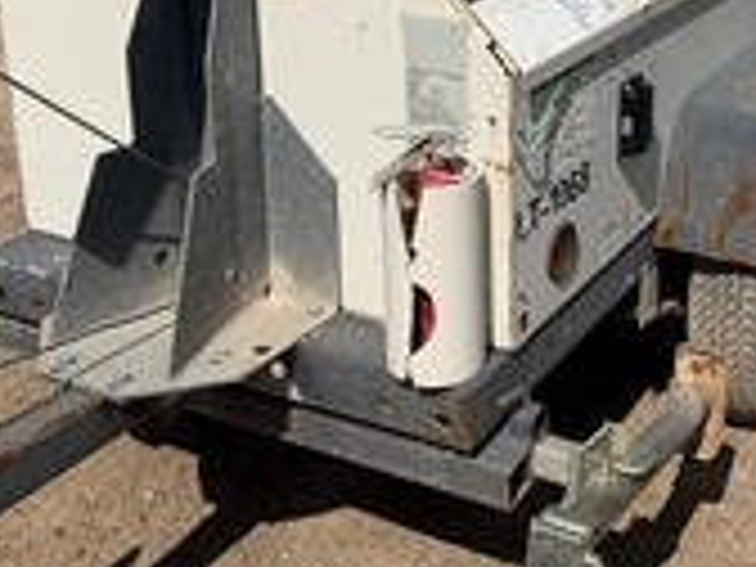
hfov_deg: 33.0
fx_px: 1245
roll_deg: +1.5
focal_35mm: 57
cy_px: 81
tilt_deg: -14.2
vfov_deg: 25.0
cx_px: 585
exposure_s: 1/10309
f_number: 1.78
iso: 80
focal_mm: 6.76
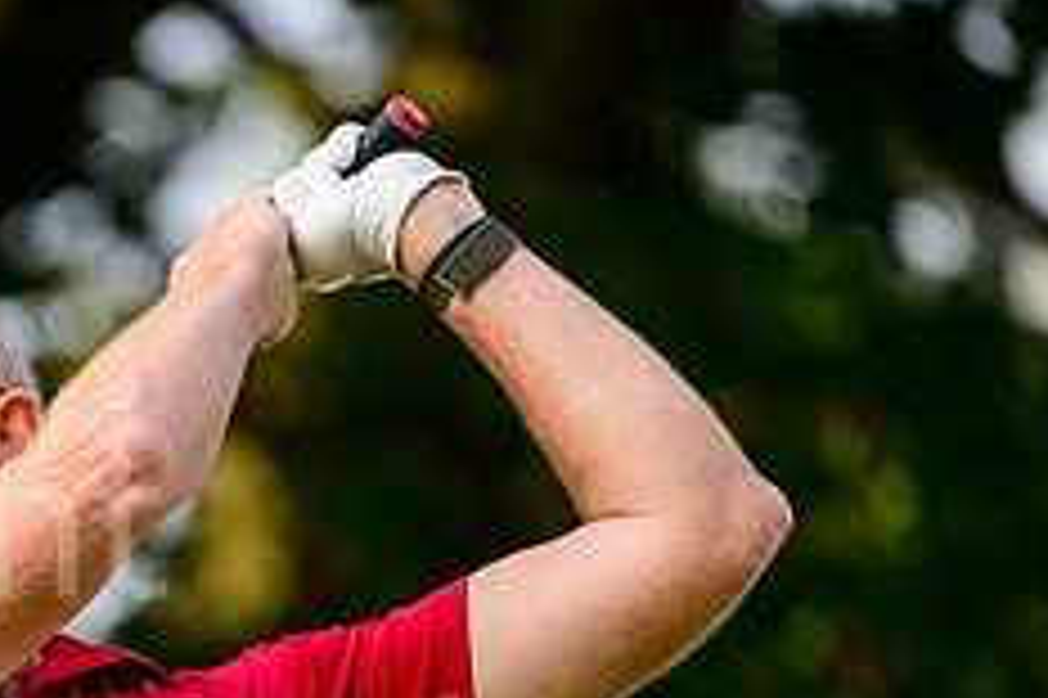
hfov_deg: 2.8
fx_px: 21730
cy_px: 817
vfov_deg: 1.8
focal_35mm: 747
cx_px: -112
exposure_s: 1/2000
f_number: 4
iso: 640
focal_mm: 300
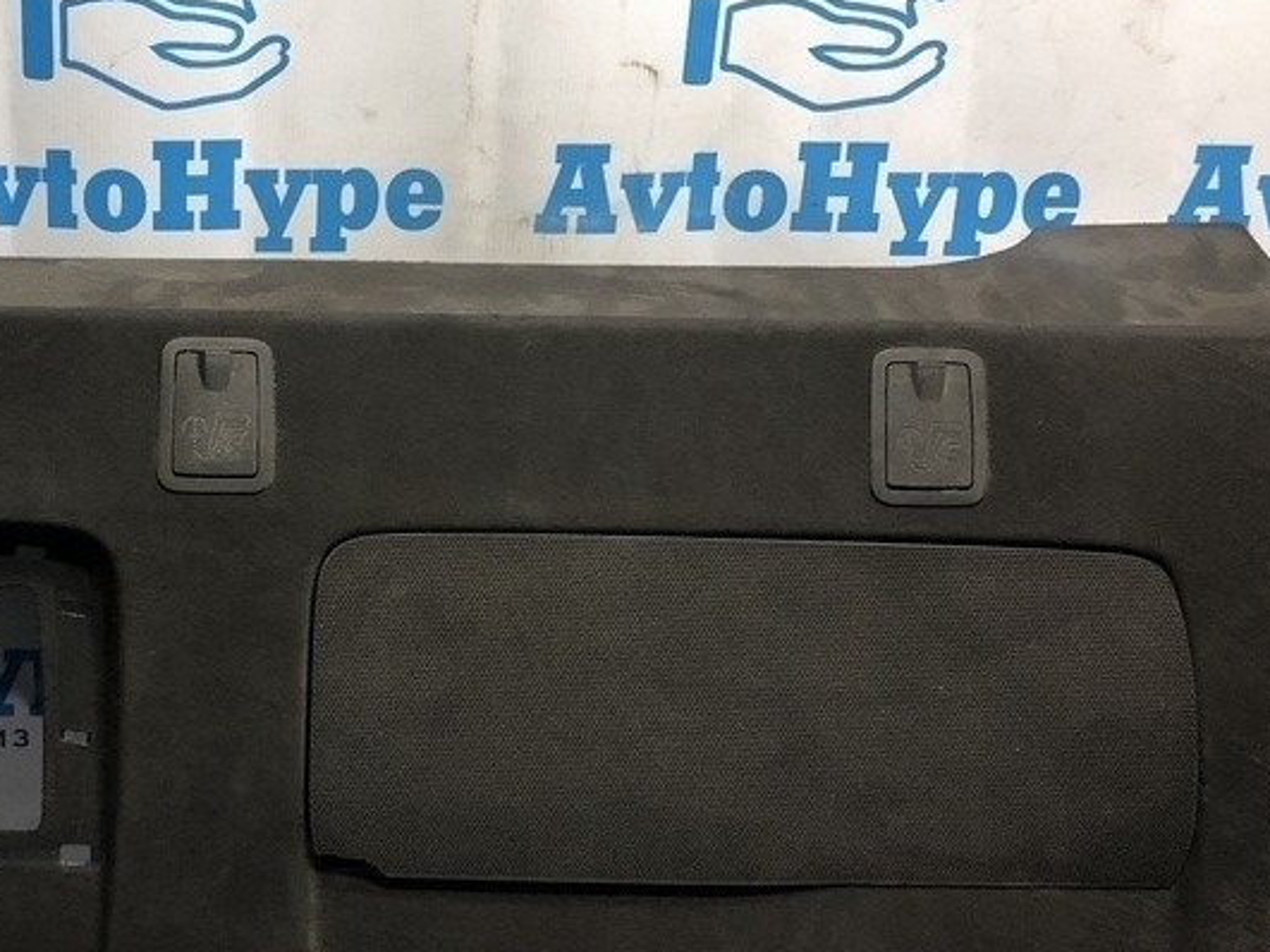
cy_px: 550
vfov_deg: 27.0
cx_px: 213
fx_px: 1981
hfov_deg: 34.2
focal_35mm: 54
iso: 40
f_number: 1.8
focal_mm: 4
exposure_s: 1/33
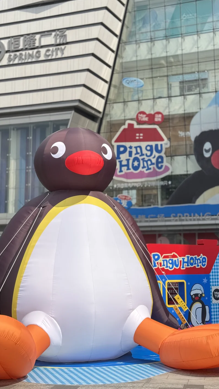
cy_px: 192
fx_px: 547
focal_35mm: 53
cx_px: 129
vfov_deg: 39.2
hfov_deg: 22.6
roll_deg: -0.6
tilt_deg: +9.8
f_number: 1.78
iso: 64
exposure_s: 1/1427
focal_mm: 6.76
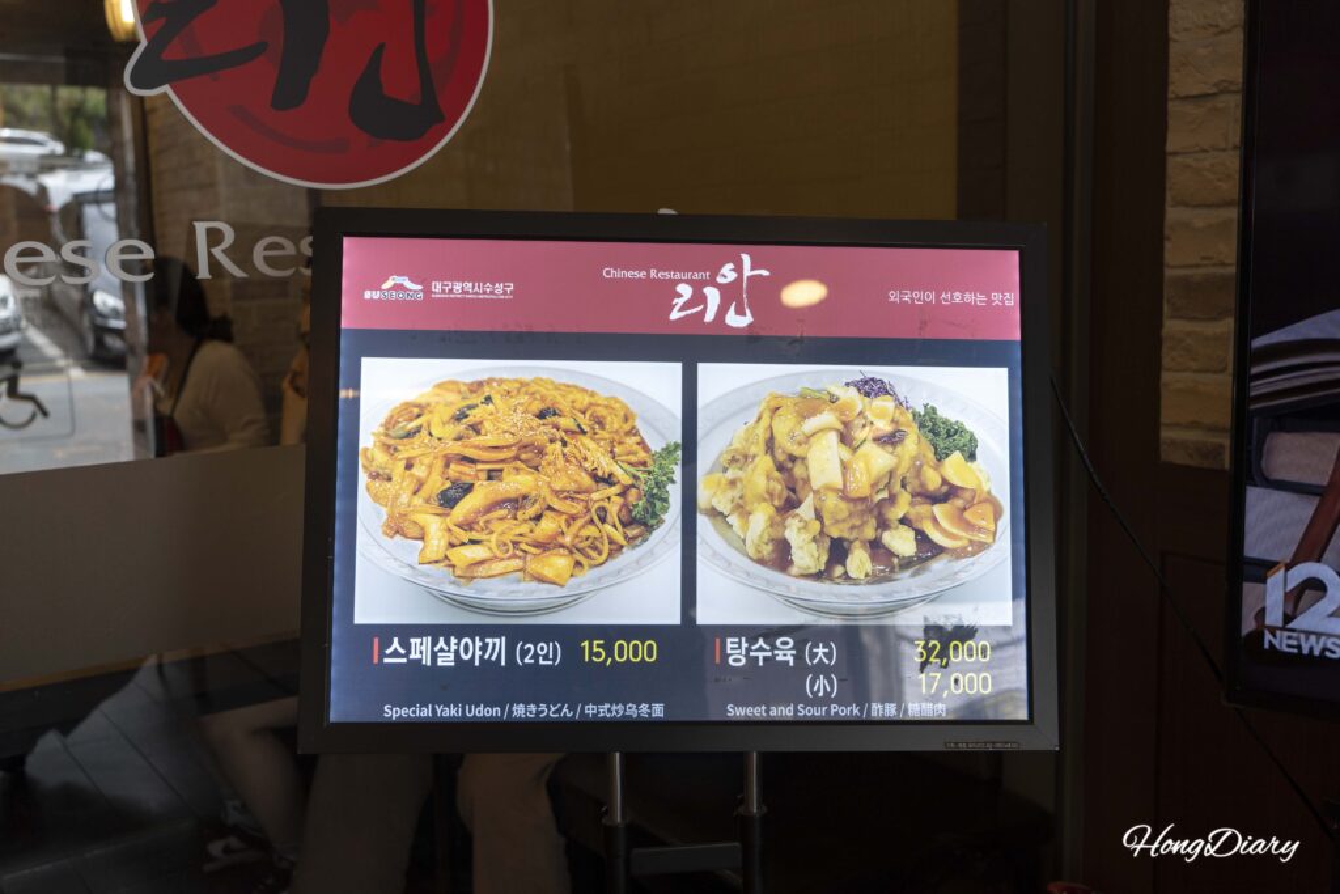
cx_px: 670
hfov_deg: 55.8
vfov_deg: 38.9
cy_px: 447
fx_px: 1266
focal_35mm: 34
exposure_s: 1/160
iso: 500
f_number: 4.5
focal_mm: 34
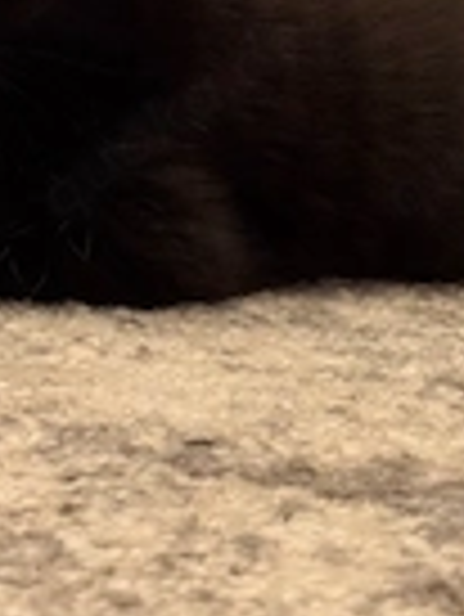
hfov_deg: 10.6
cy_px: 166
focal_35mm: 140
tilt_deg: -8.6
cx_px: 270
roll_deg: -5.1
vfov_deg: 14.0
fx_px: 2498
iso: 250
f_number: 1.78
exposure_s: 1/33
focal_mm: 6.76
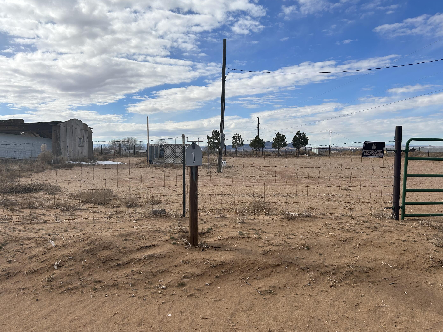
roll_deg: +0.4
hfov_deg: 63.4
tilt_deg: -2.6
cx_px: 231
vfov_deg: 49.7
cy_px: 164
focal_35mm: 28
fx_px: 358
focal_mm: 5.7
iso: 50
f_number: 1.5
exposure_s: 1/5882
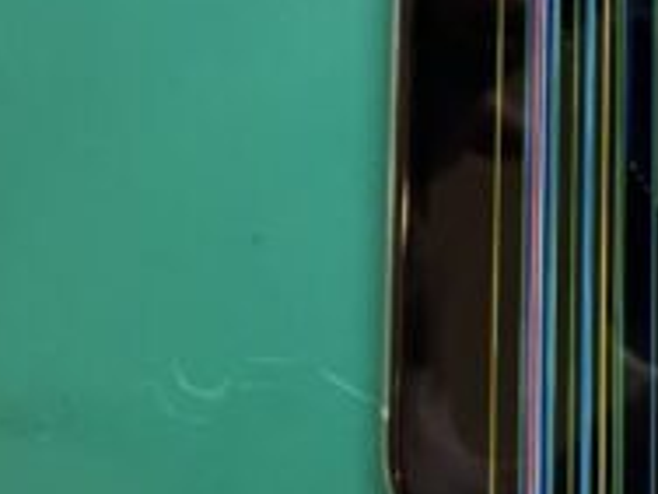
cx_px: 798
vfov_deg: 16.5
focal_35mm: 83
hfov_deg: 21.8
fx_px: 1578
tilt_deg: -81.3
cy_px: -200
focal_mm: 4.2
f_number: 1.6
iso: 125
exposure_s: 1/41
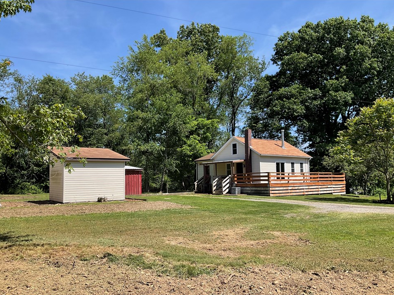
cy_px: 157
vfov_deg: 45.4
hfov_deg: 58.3
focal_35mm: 31
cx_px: 189
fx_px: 353
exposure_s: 1/1221
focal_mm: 3
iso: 16
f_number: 1.8
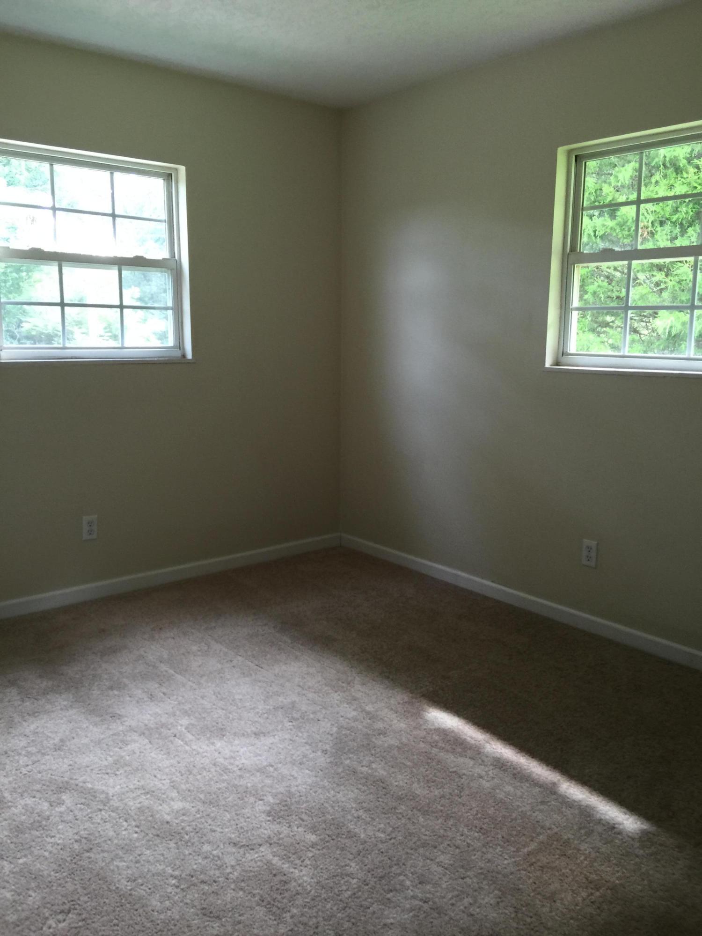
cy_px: 468
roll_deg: -0.6
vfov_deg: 61.7
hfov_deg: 48.2
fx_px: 784
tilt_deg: -8.7
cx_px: 351
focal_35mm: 29
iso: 32
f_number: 2.2
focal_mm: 4.15
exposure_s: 1/30
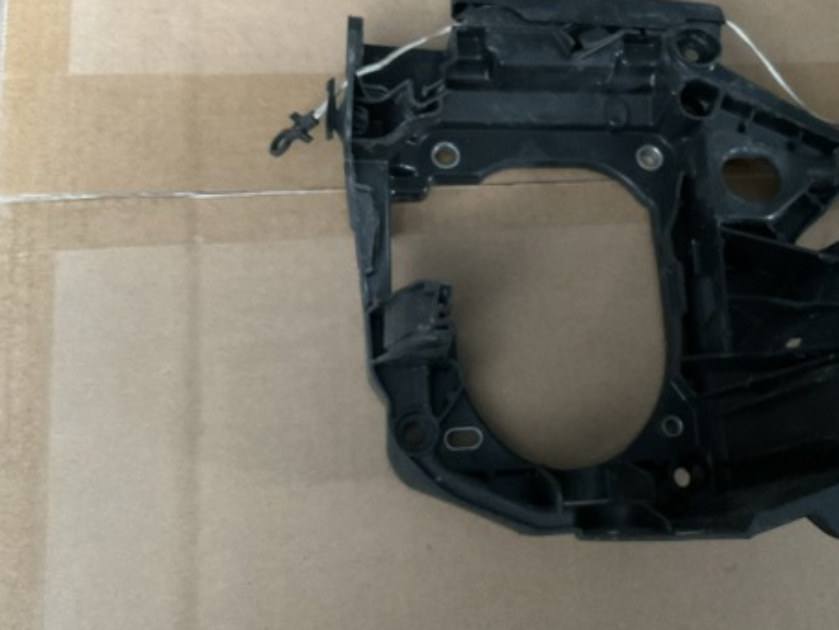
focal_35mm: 41
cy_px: 254
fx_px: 994
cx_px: 565
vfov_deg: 35.0
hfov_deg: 45.0
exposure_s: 1/23
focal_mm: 3
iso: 640
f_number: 1.8
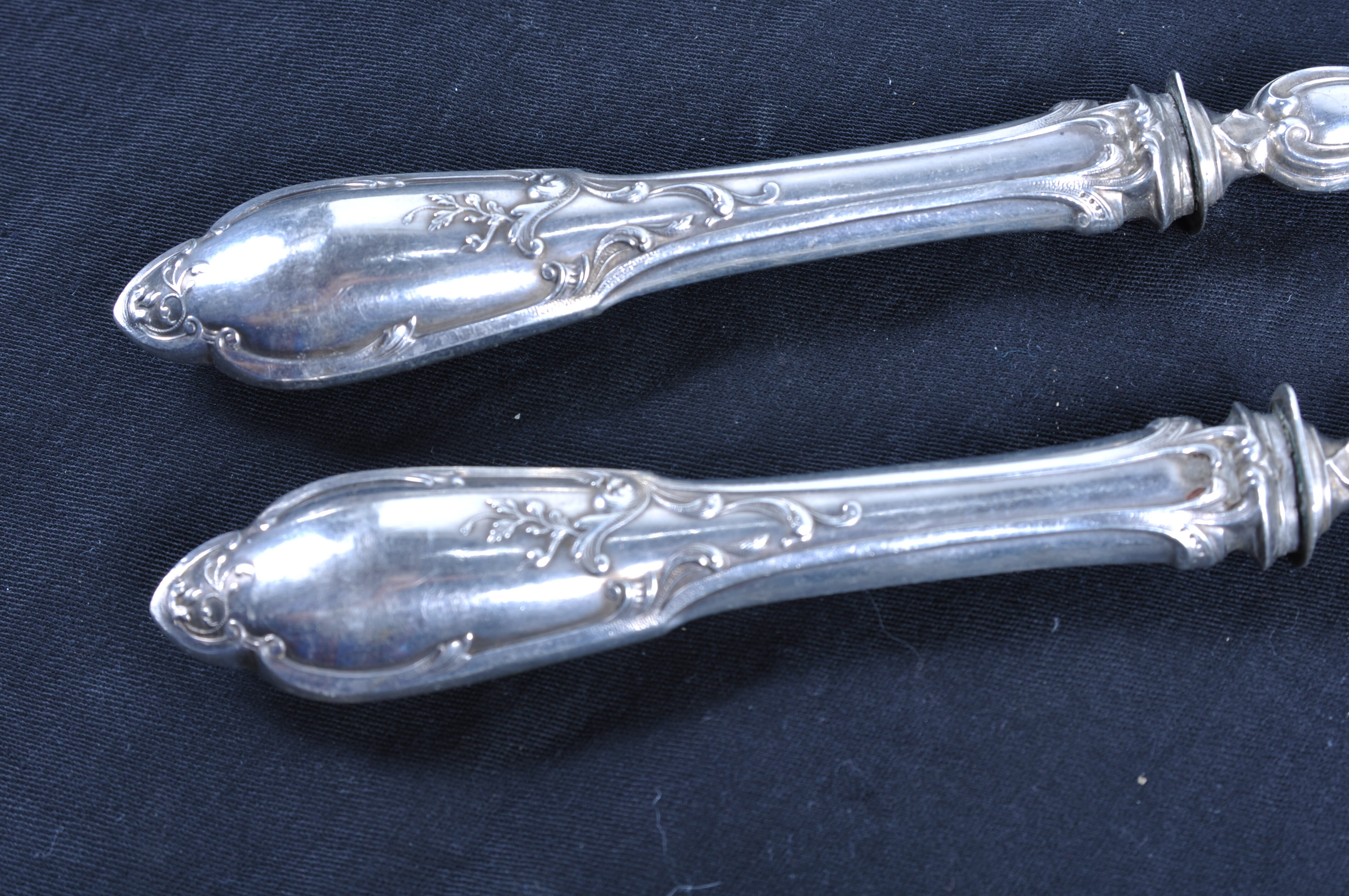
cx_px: 674
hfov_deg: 28.1
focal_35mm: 72
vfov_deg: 18.9
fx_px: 2695
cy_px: 448
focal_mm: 48
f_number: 9
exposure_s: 1/160
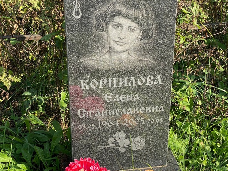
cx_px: 127
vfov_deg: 22.6
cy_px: 93
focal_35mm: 65
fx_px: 428
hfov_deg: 29.8
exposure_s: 1/457
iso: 20
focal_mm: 6
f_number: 2
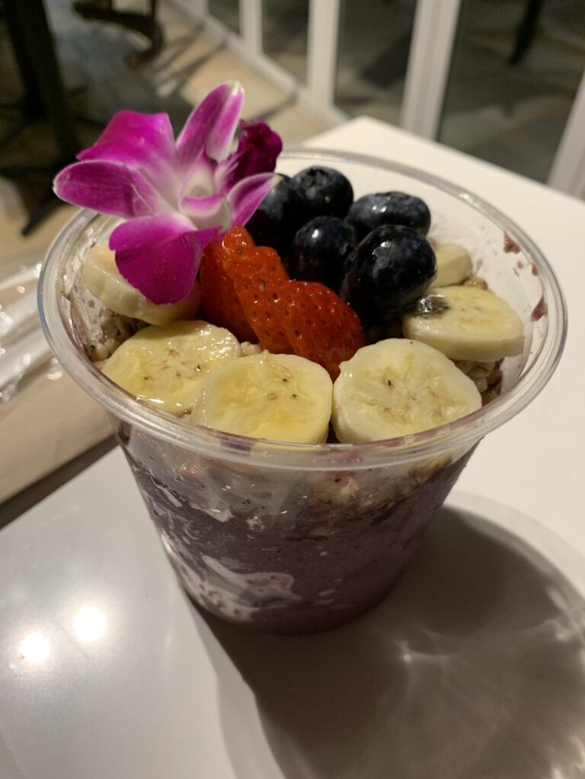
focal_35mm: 26
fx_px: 586
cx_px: 292
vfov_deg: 67.3
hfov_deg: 53.1
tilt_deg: -45.9
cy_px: 390
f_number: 1.8
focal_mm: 4.25
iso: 100
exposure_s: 1/60
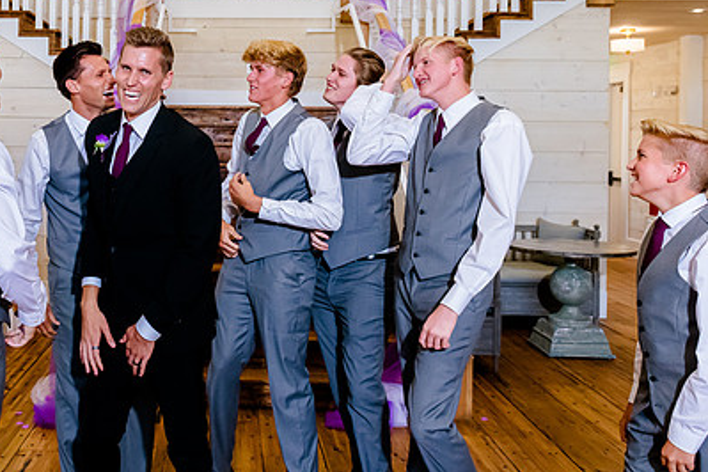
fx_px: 846
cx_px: 186
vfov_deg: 30.8
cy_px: 139
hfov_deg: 44.1
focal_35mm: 43
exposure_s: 1/200
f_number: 6.3
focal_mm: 24
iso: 2500
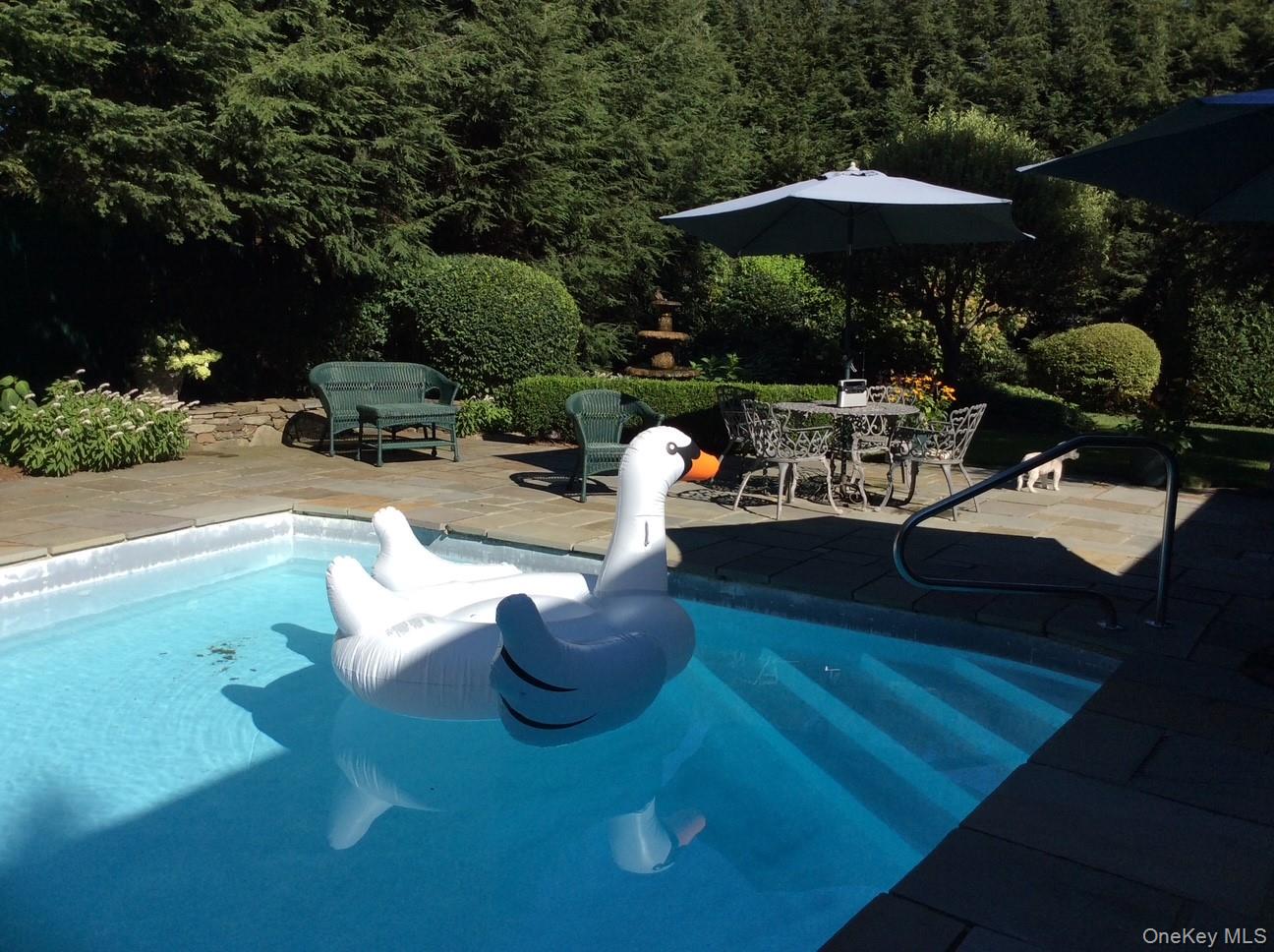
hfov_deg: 56.9
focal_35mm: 32
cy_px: 476
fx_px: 1176
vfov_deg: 44.1
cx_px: 637
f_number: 2.4
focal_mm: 3.3
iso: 32
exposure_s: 1/1546
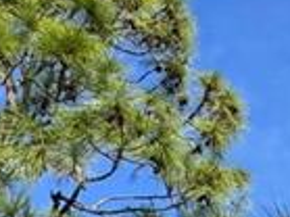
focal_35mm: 103
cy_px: 436
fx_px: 862
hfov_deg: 13.6
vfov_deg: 12.6
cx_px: 701
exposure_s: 1/1567
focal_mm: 2.22
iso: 50
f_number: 2.2
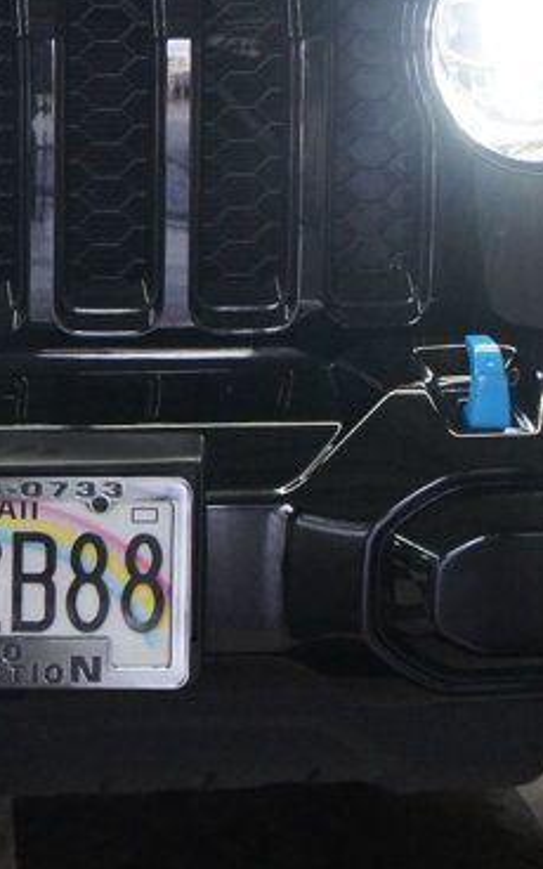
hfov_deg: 14.4
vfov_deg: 23.0
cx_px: 28
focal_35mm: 89
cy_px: 262
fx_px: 2117
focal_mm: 21
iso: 800
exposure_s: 1/100
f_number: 4
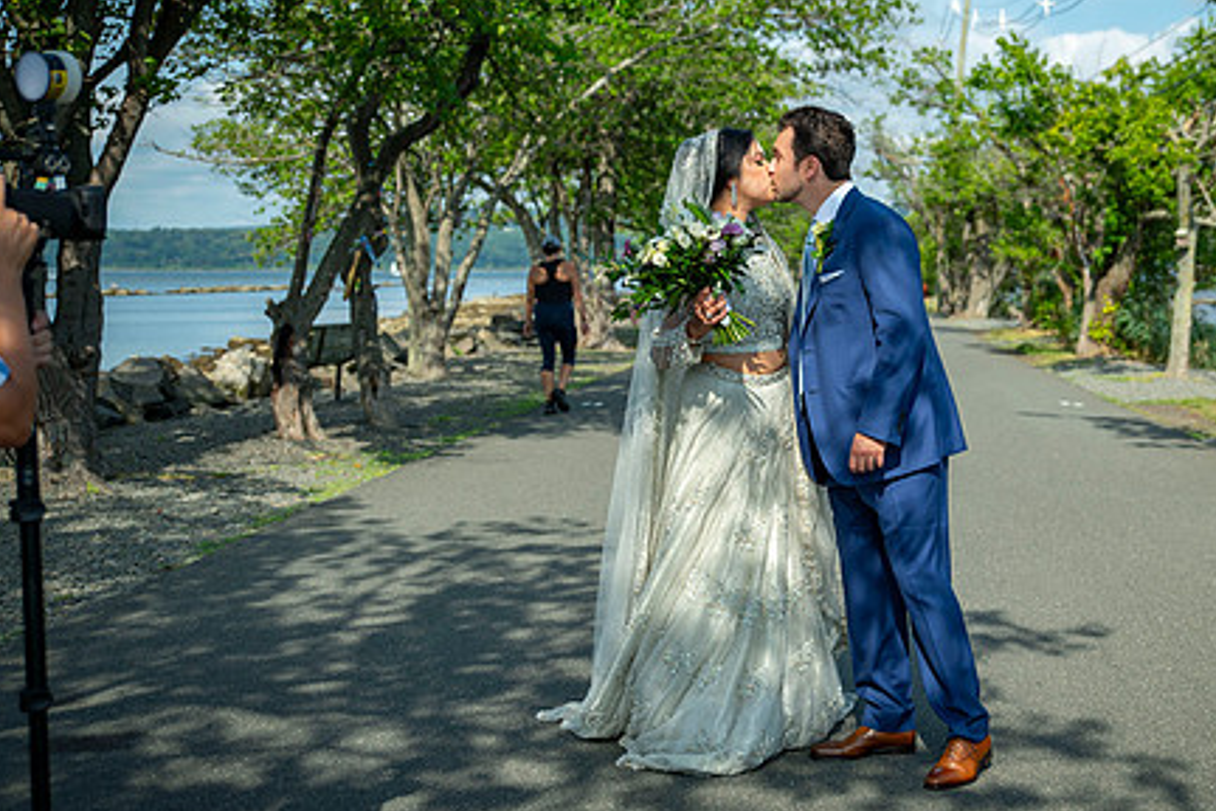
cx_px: 780
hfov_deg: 35.4
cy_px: 338
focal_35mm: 56
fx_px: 1891
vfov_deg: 24.2
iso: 160
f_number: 2.8
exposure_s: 1/3200
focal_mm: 38
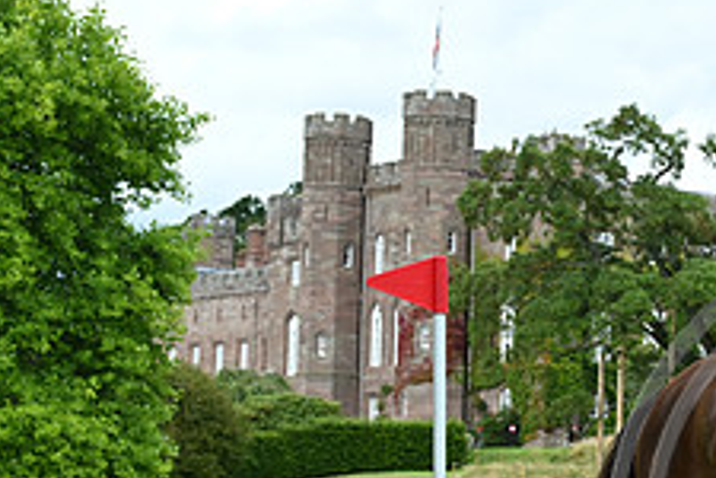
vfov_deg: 10.9
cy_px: 496
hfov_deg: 15.8
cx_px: 901
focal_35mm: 124
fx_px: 2466
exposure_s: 1/1250
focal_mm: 48
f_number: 5.6
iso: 1000
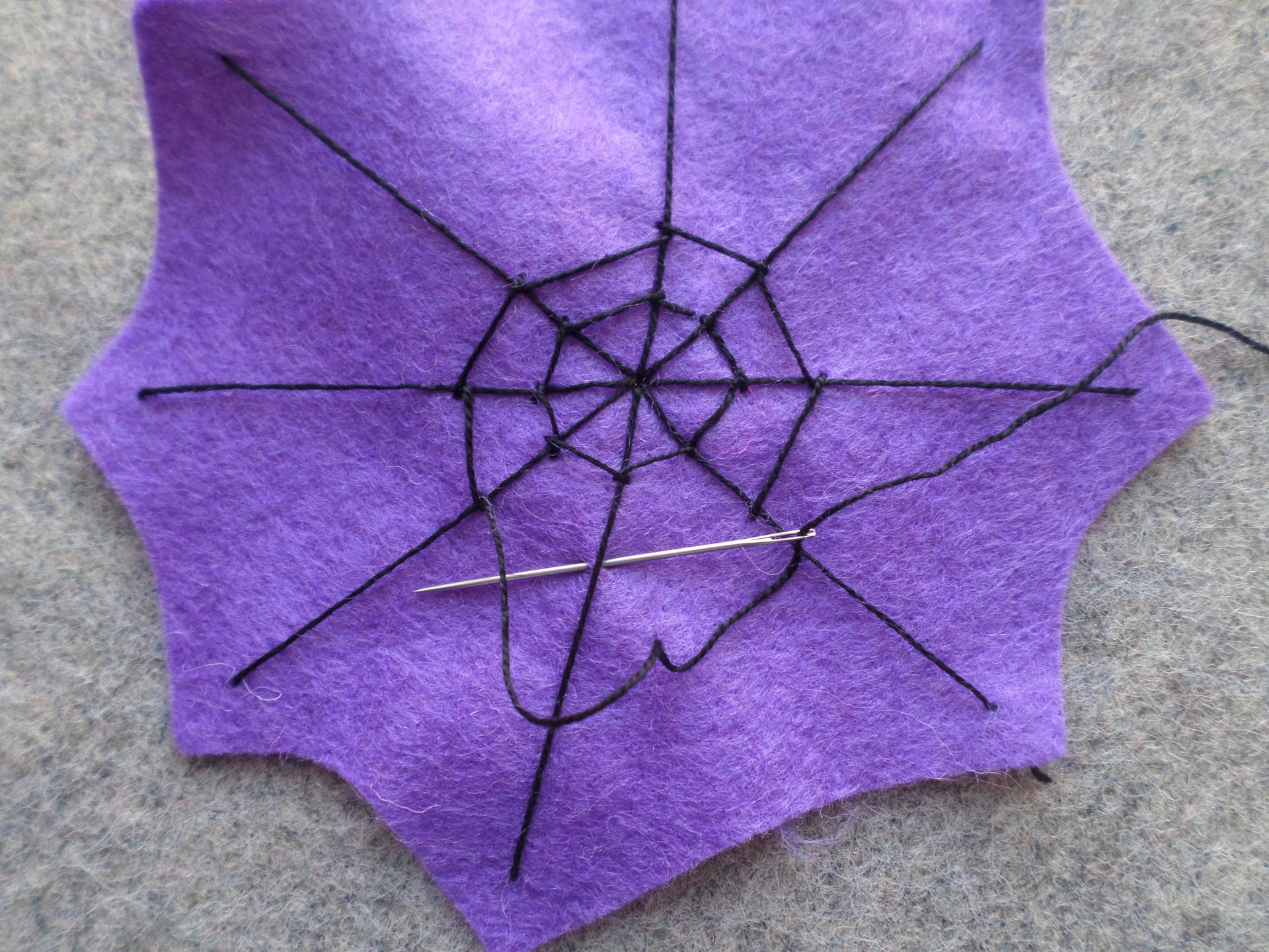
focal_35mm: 25
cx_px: 634
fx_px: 916
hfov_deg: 69.4
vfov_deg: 54.9
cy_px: 476
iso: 80
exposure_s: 1/30
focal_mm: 4.5
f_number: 2.5
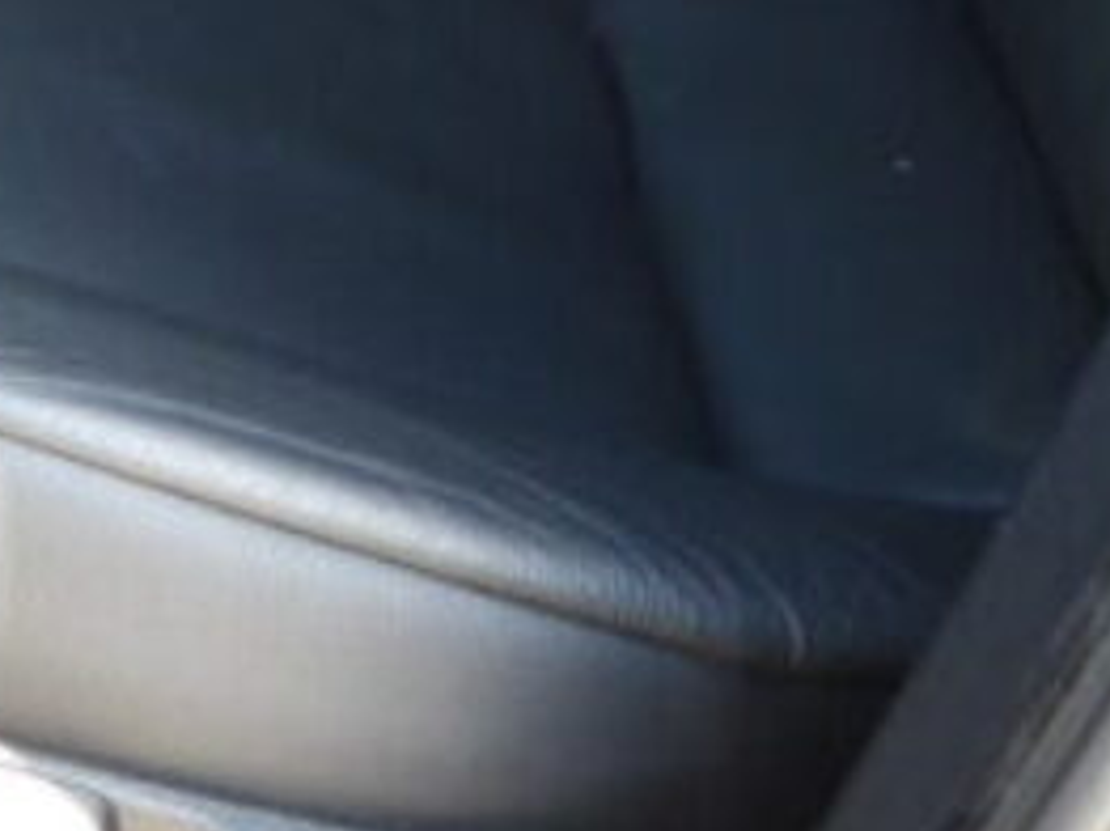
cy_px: -954
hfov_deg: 13.2
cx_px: -127
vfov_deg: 9.3
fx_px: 4709
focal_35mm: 147
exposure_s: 1/60
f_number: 2.8
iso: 100
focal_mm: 4.3
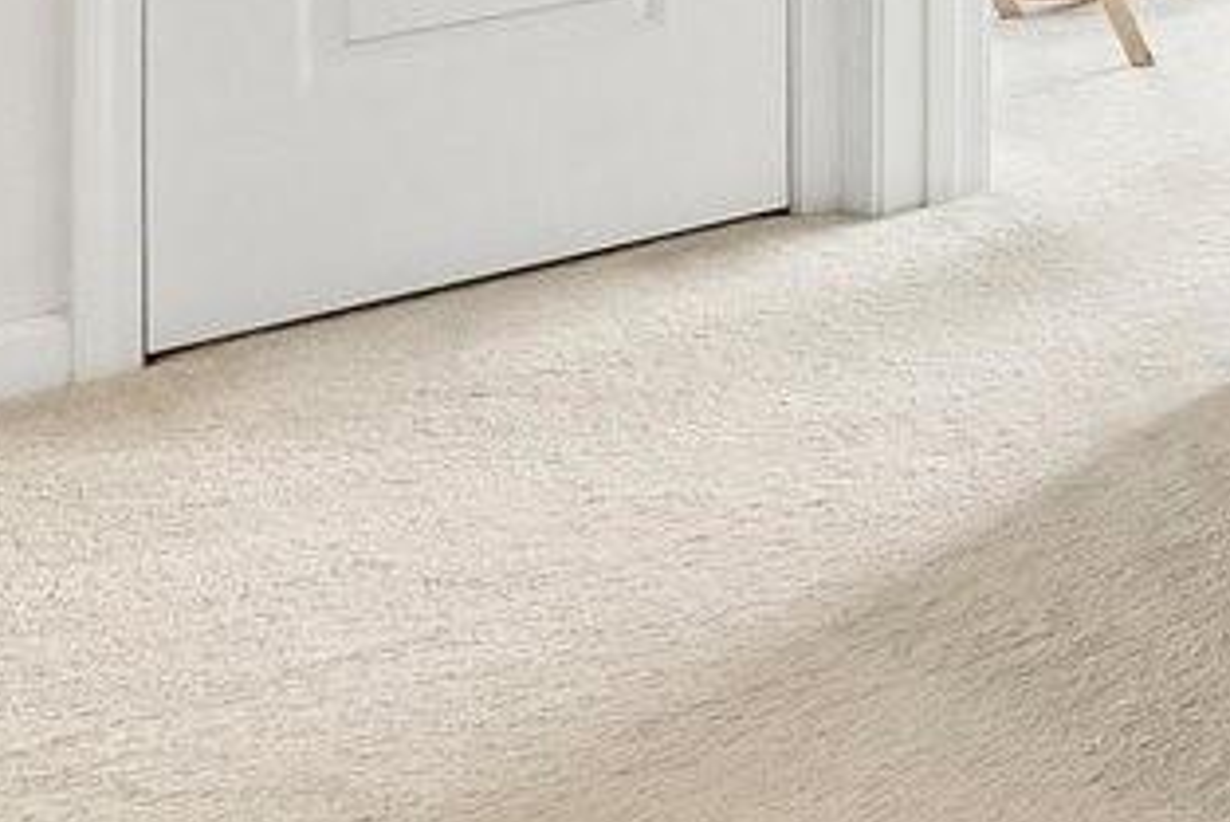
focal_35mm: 98
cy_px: -867
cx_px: 2613
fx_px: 3350
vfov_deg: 12.2
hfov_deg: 15.5
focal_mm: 10
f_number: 8
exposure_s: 1/10
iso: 400
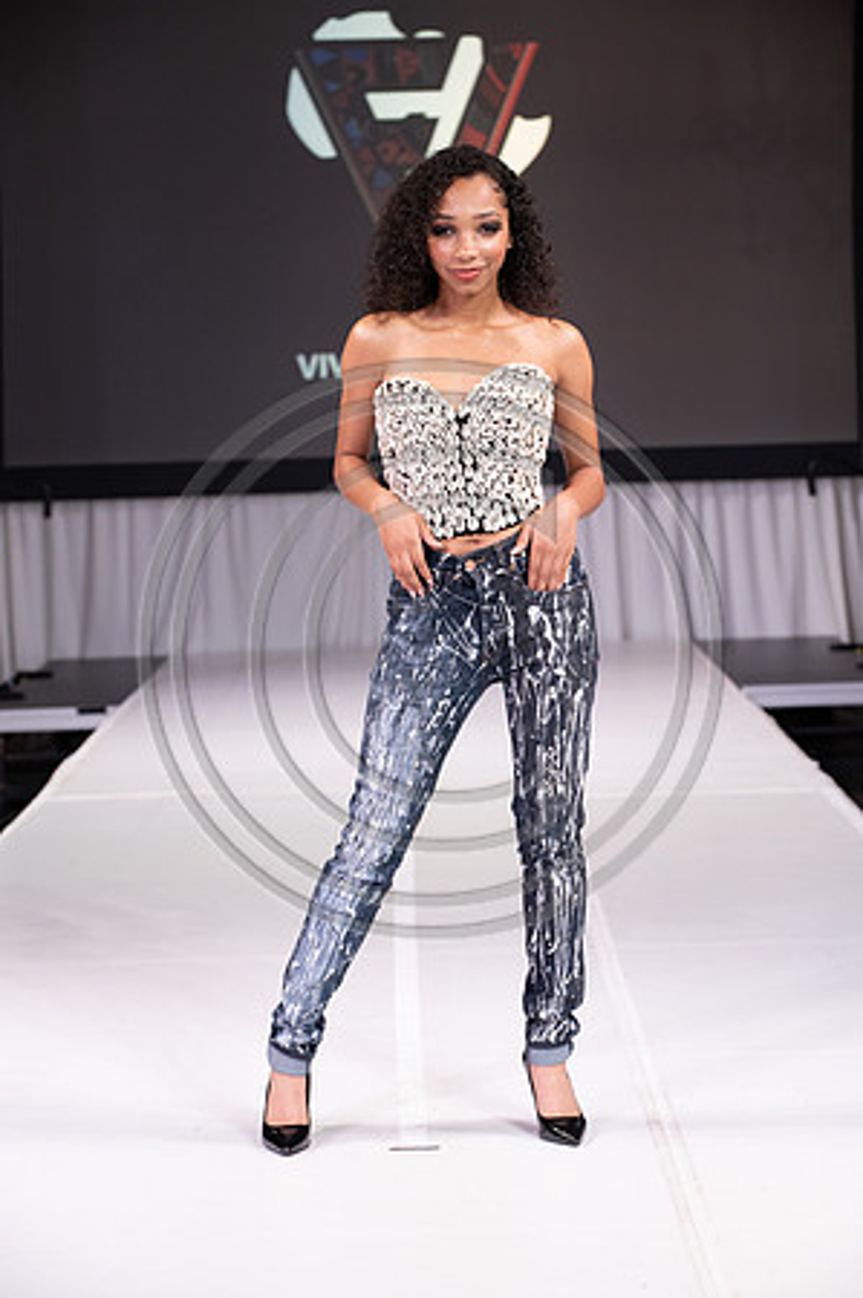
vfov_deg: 22.2
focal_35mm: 92
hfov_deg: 14.8
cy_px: 649
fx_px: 3316
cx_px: 432
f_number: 5.6
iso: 2000
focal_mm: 92
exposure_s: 1/400
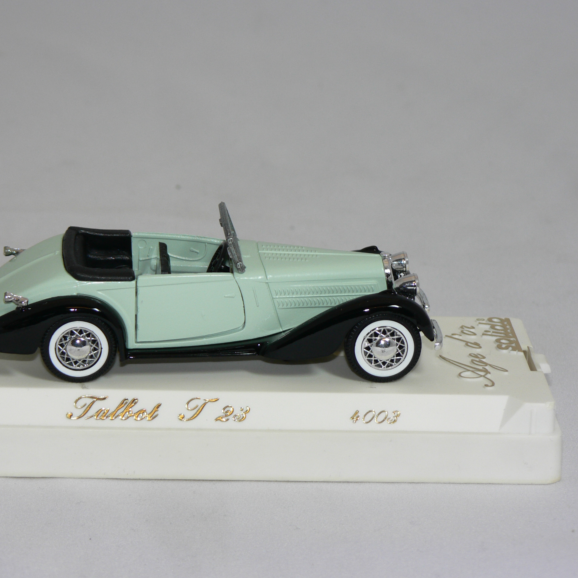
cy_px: 290
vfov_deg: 12.4
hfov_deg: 12.4
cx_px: 200
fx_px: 2664
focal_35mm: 141
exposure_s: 1/60
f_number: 3.2
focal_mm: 19.9
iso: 80
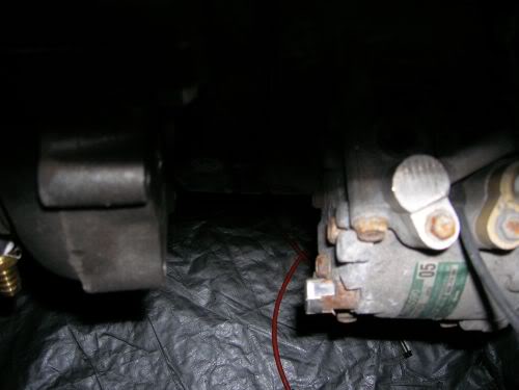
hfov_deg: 54.0
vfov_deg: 41.8
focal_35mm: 34
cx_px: 260
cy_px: 195
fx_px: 510
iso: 50
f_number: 2.9
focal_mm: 5.7
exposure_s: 1/60.1
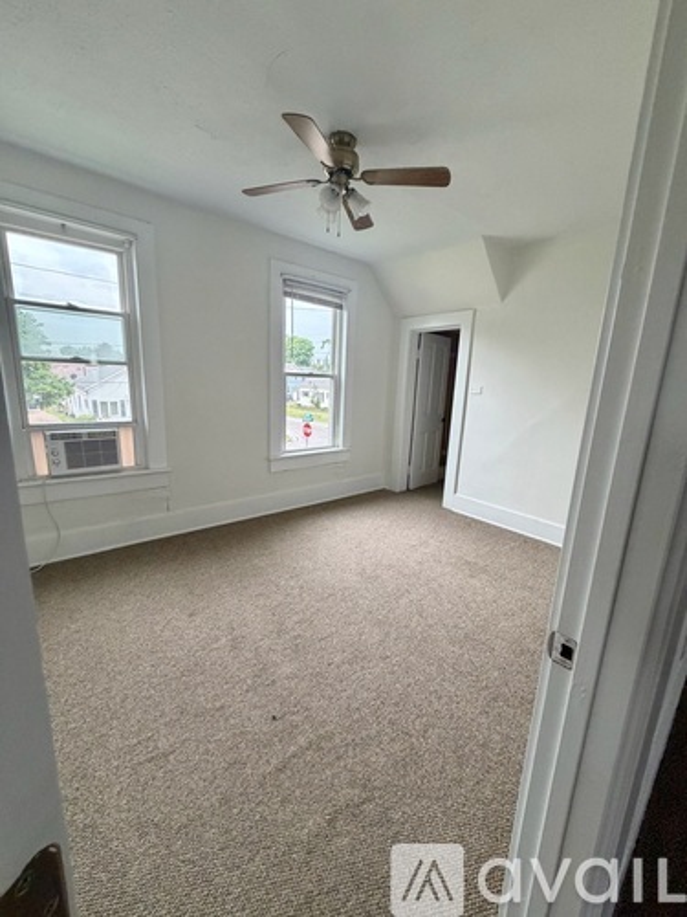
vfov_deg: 102.1
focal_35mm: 14
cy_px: 458
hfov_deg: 85.7
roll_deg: -3.0
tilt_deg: -10.8
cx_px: 344
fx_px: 370
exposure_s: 1/121
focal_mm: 2.22
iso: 320
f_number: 2.2
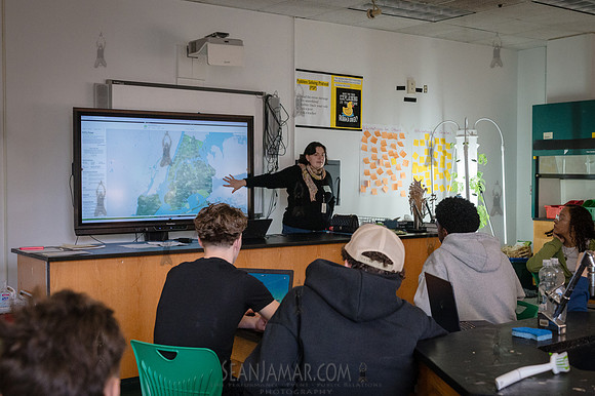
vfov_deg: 30.2
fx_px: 735
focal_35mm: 44
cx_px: 307
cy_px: 198
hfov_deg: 44.1
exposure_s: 1/1250
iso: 6400
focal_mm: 42
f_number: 5
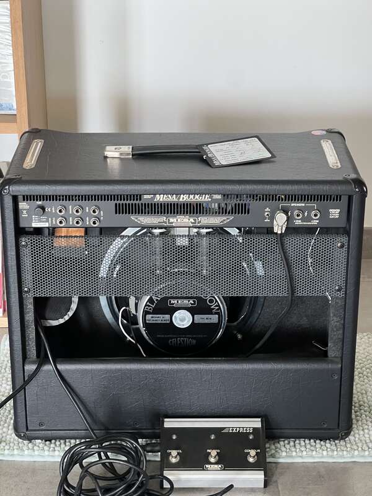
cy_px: 248
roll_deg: +0.0
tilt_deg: -22.9
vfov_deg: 25.3
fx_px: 1103
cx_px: 186
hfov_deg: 19.1
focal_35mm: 77
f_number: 2.8
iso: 250
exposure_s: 1/60
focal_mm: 9
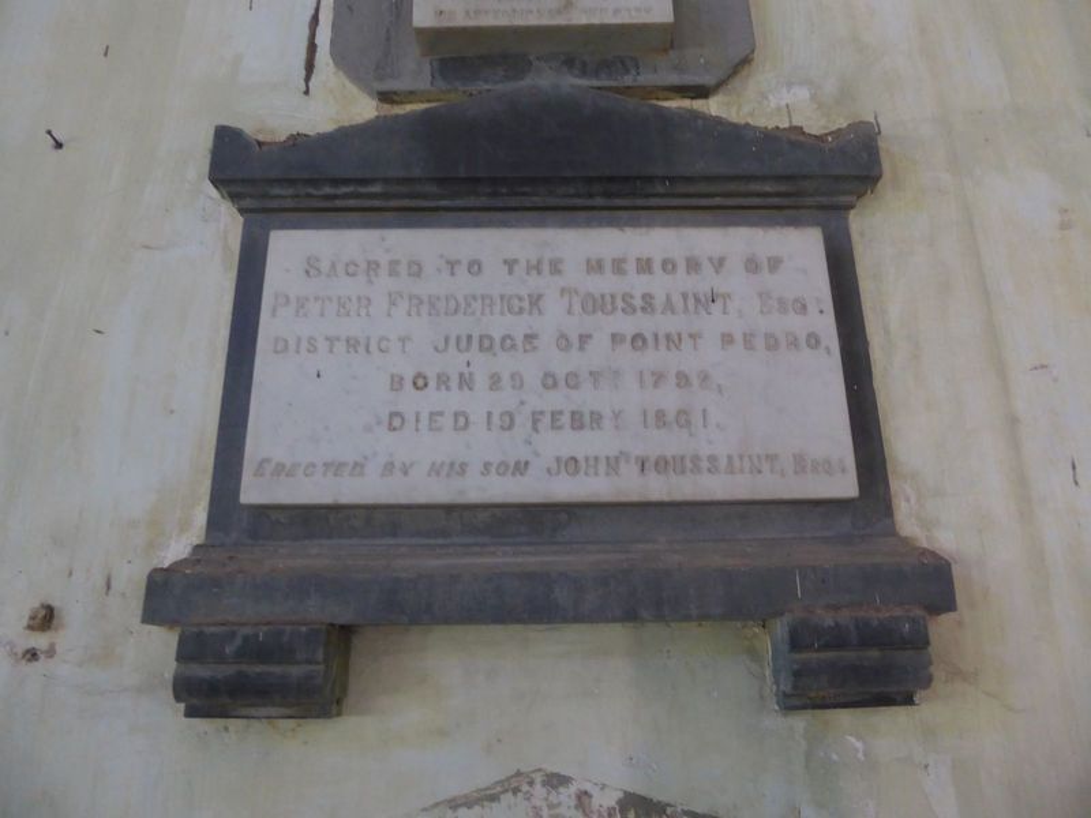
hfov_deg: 69.4
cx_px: 546
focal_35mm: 25
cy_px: 409
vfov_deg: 54.9
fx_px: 788
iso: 500
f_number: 3.3
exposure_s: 1/4
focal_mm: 4.3
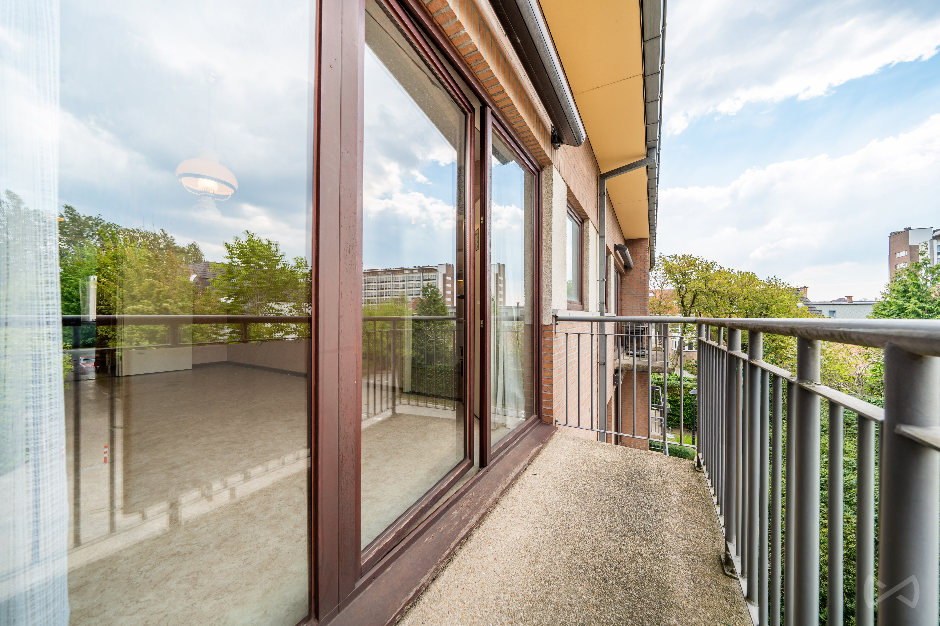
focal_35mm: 12
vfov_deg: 90.0
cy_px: 313
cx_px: 470
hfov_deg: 112.6
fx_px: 313
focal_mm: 12
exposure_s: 1/80
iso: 100
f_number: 7.1
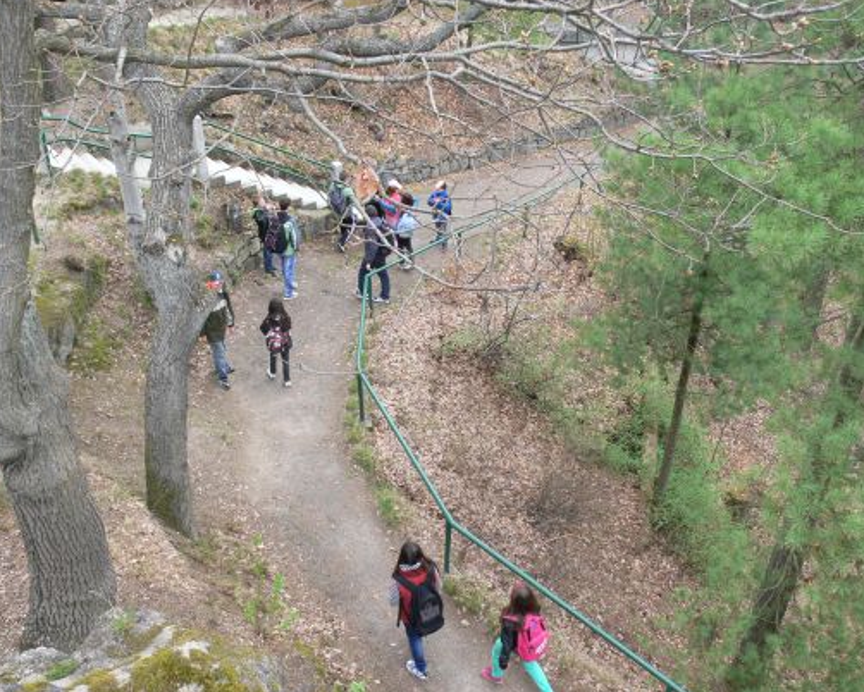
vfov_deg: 40.2
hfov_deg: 49.1
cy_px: 346
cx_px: 427
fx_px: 946
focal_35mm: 37
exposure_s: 1/100
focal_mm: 7.4
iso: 100
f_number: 4
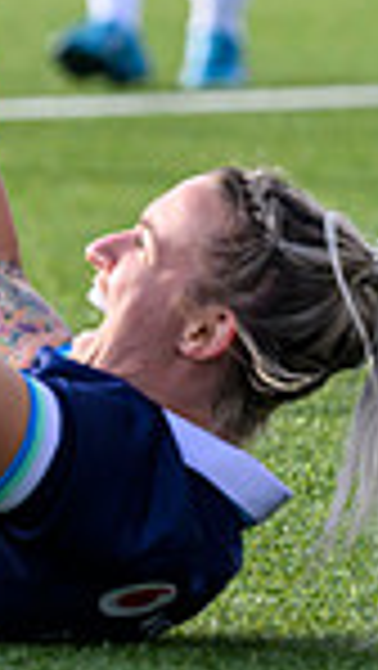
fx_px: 20386
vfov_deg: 1.9
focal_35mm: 1146
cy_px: 36
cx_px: 2
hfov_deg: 1.1
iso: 500
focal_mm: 200
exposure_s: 1/1600
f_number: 4
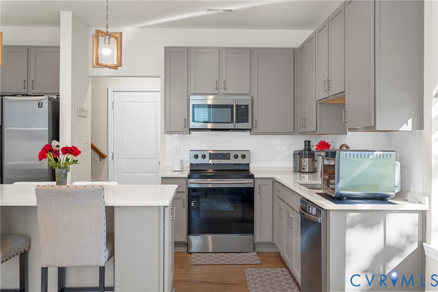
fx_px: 426
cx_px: 219
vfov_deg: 37.9
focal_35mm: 35
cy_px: 146
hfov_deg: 54.4
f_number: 4
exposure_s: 1/15
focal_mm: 35
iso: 1000
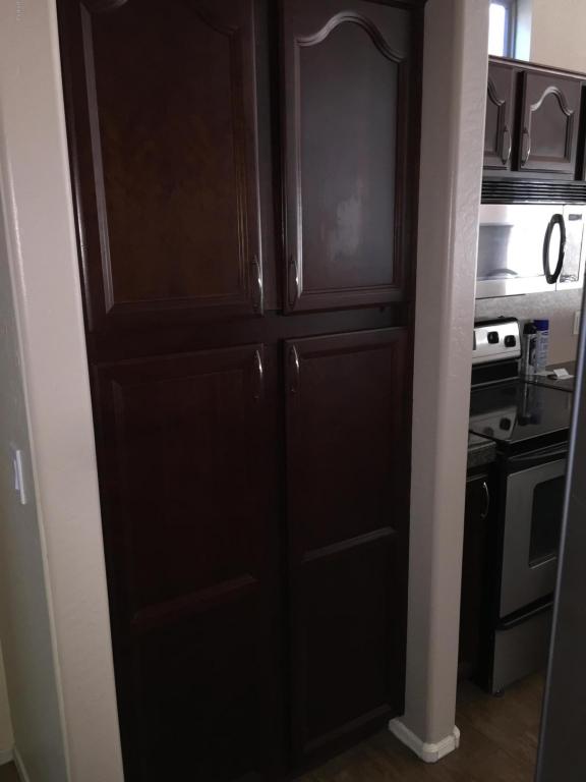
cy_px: 391
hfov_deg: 48.2
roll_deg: +0.9
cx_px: 293
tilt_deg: -14.7
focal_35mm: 29
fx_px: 655
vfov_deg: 61.7
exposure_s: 1/16
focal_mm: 4.15
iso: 100
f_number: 2.2
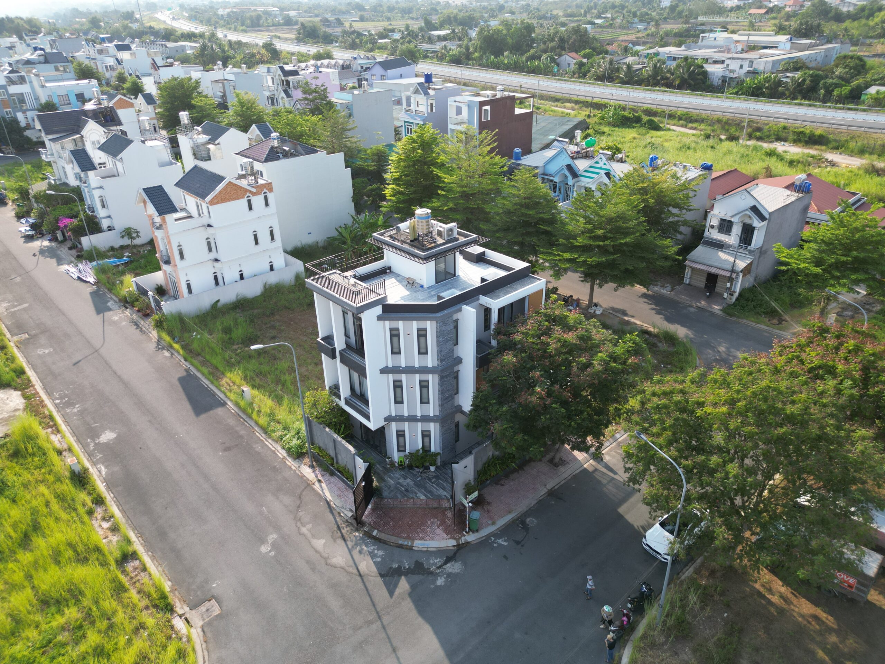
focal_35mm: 24
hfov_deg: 71.6
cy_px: 332
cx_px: 442
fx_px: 614
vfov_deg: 56.8
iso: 120
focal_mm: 6.72
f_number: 1.7
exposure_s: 1/1000
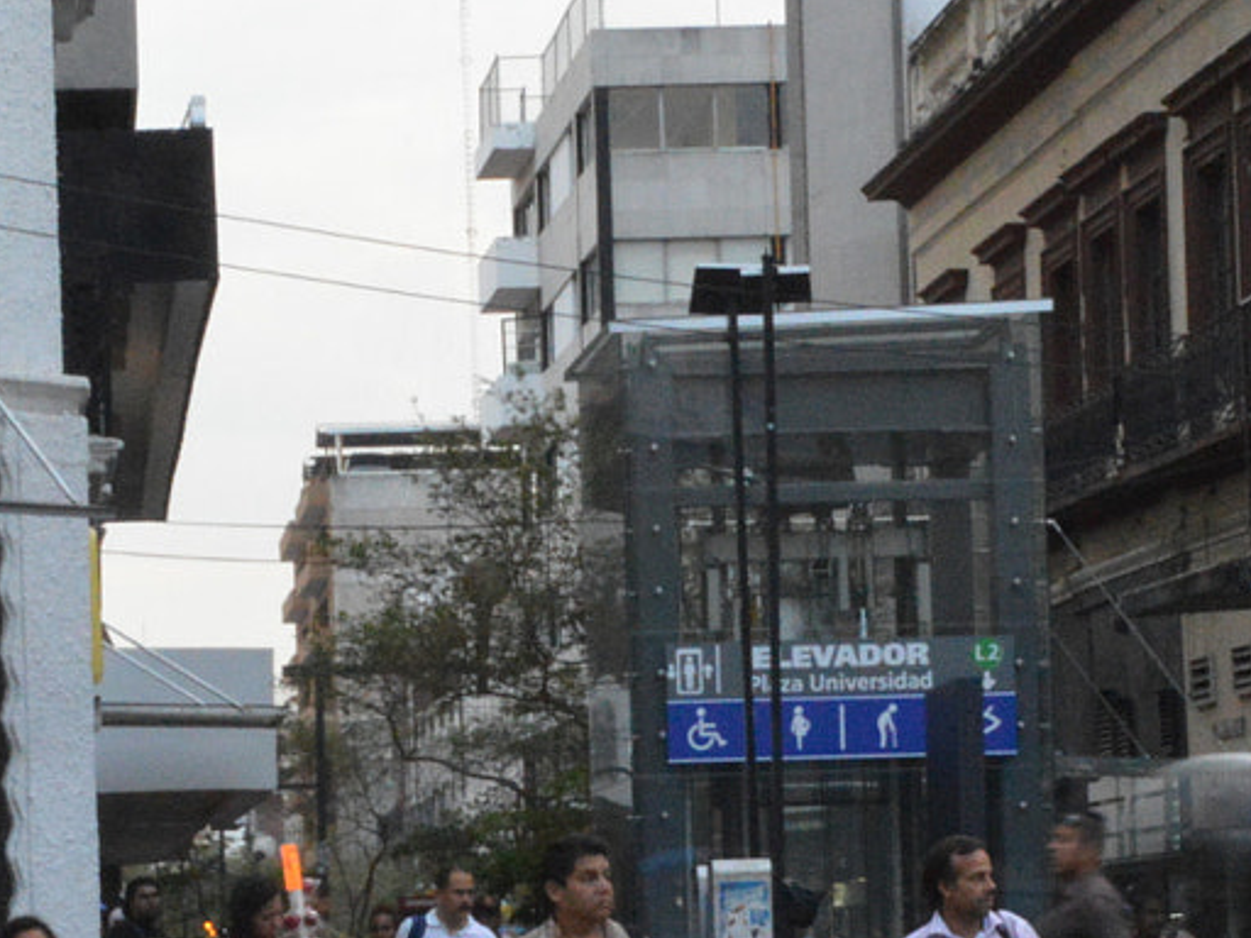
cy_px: 1016
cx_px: 320
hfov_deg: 13.7
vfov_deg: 10.2
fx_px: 5204
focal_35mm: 144
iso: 3200
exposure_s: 1/40
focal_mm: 32
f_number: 20
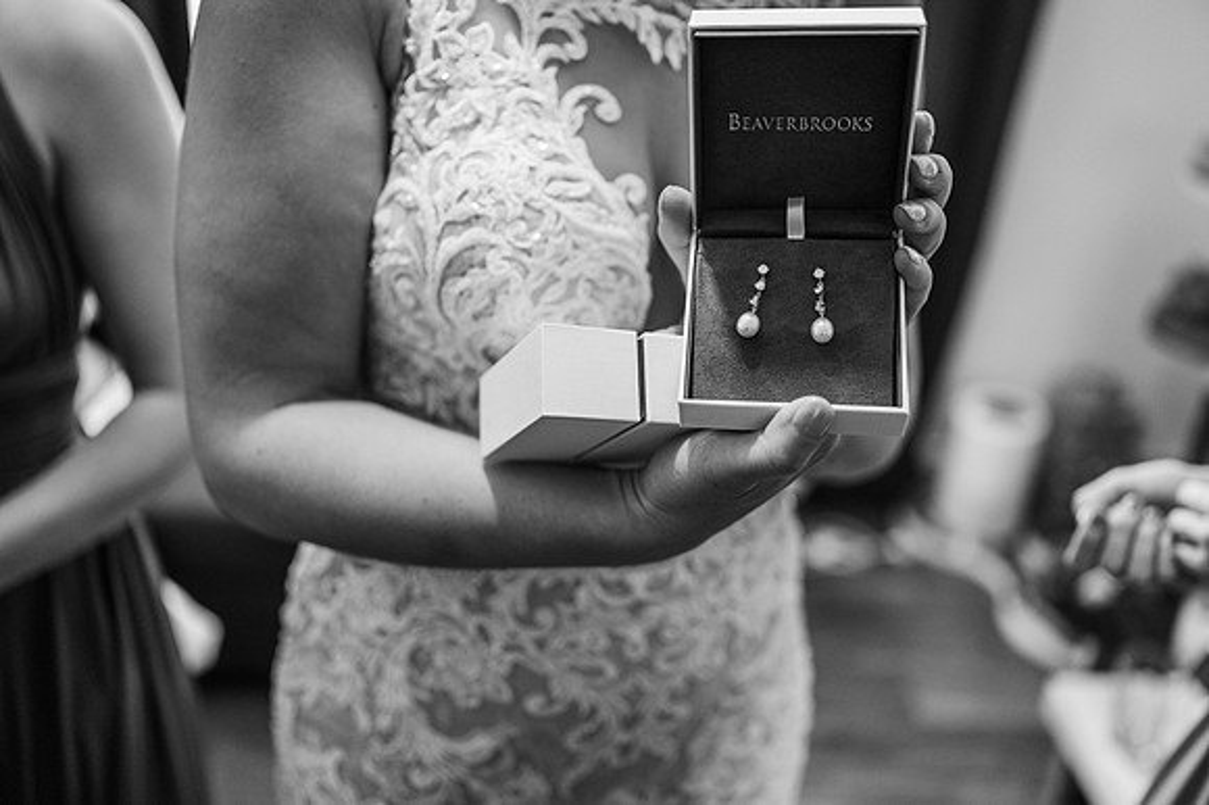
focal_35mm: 35
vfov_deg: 37.8
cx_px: 604
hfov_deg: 54.5
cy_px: 402
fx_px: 1175
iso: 720
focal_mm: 35
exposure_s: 1/200
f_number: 1.8
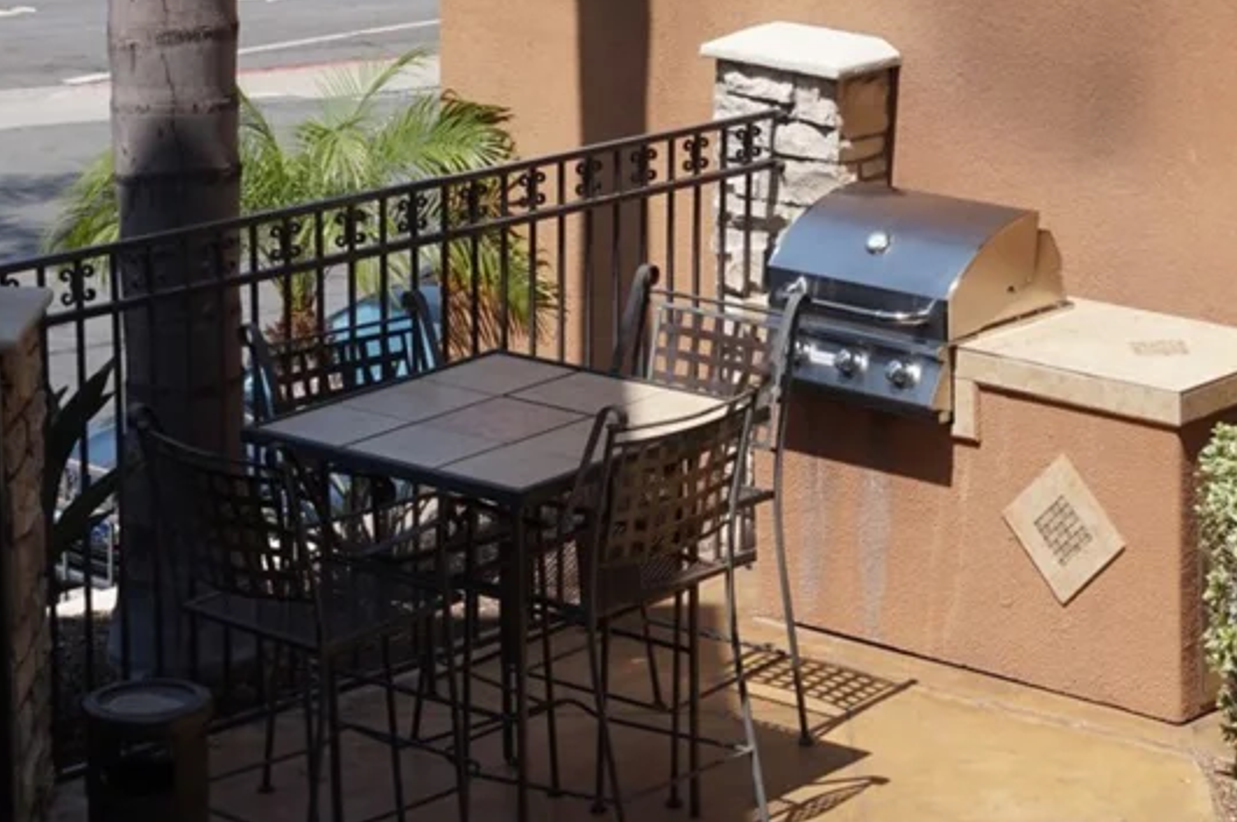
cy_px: 403
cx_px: 839
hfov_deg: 17.2
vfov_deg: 11.5
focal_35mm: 119
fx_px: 4085
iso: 100
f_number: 9
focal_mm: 50
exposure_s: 1/200
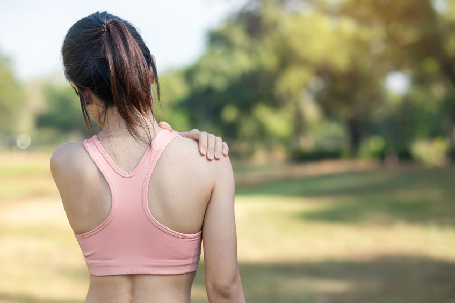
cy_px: 152
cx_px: 228
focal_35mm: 84
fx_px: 1062
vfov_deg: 16.3
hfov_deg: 24.2
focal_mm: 56
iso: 200
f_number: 2
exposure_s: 1/2700
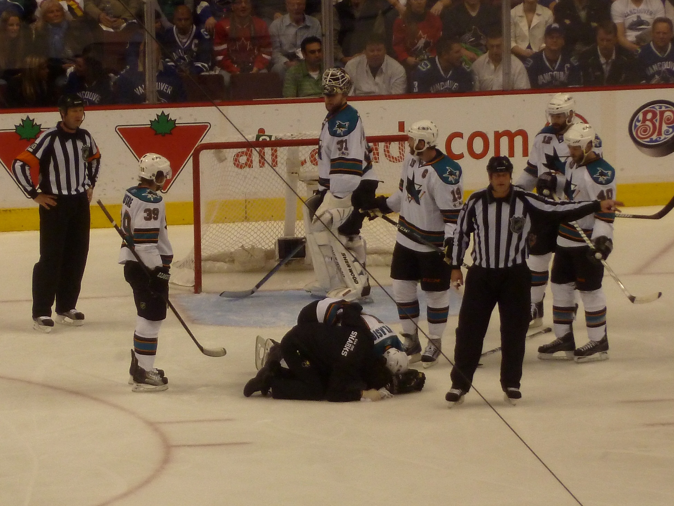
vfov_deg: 3.6
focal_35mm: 409
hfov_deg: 4.8
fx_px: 7963
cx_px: 340
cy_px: 250
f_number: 4.9
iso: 250
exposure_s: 1/125
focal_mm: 49.2
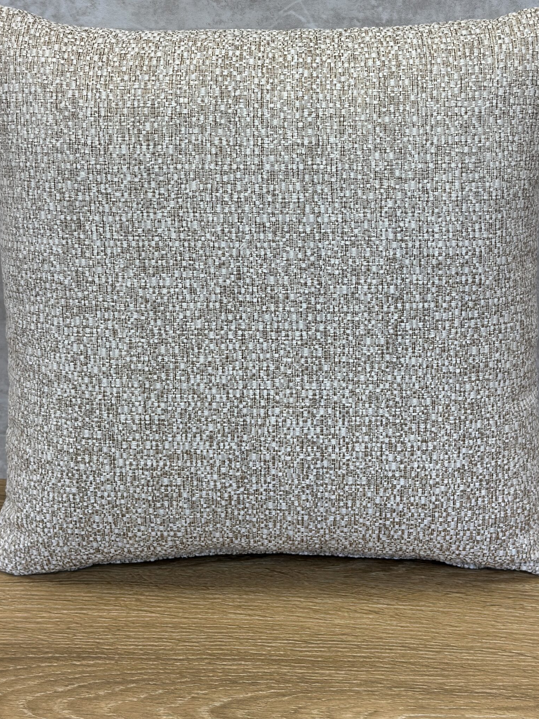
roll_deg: +0.7
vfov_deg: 32.1
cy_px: 286
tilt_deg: -21.7
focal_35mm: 60
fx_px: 1246
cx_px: 273
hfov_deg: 24.4
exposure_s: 1/224
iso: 80
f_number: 1.78
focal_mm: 6.86
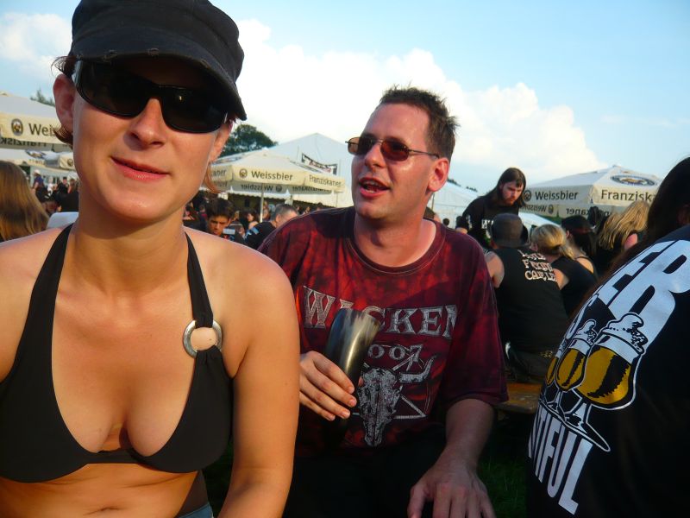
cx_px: 345
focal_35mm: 28
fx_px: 558
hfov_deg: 63.4
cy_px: 259
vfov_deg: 49.7
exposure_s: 1/500
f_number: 2.8
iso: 100
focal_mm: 4.6
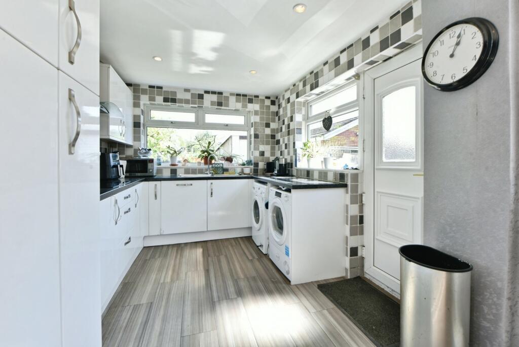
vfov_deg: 73.8
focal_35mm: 16
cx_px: 260
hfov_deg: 96.7
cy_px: 174
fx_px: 231
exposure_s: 1/50
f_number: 10
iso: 500
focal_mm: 16
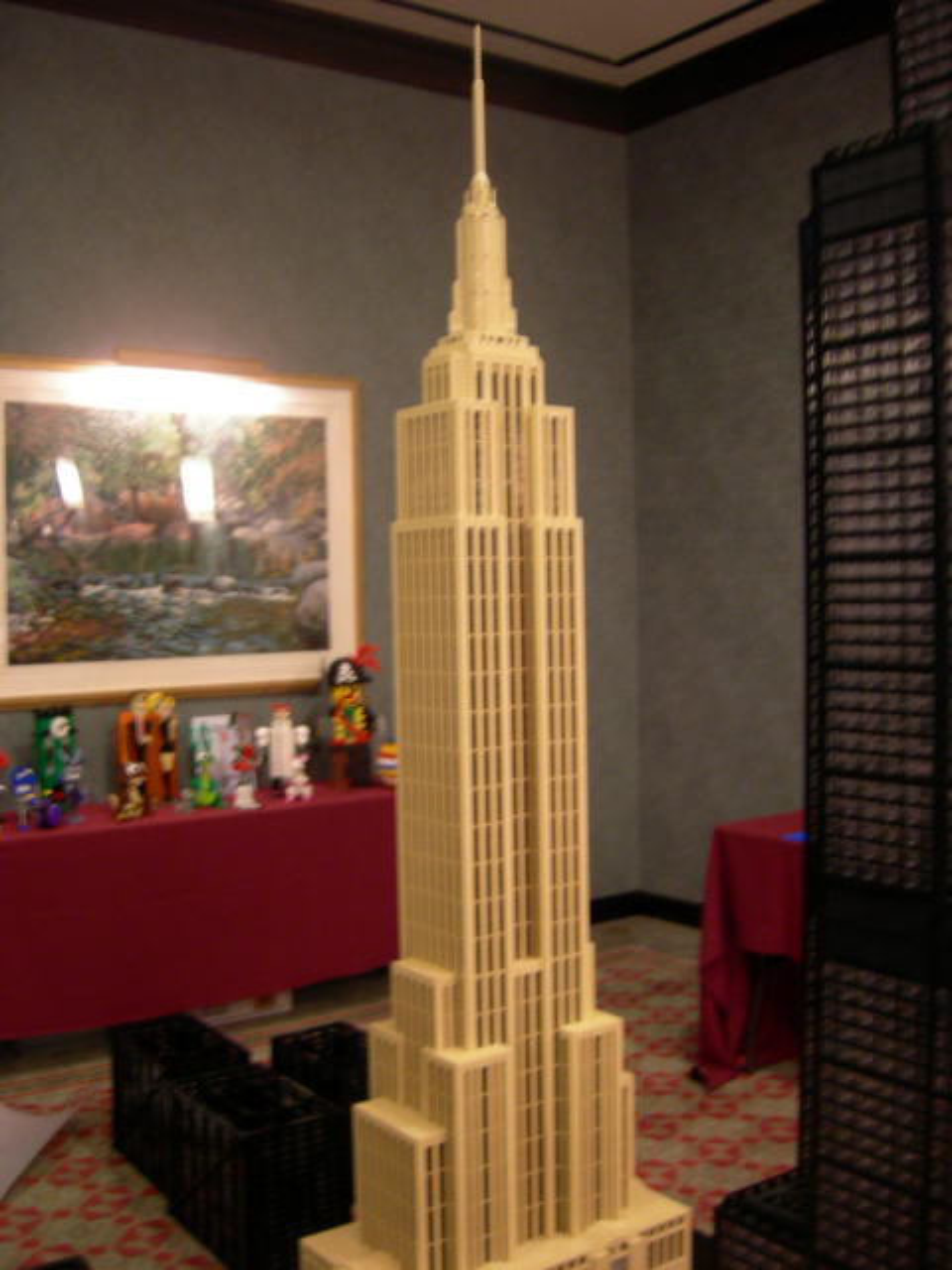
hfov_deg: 39.7
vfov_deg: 51.4
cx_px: 476
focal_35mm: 36
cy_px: 635
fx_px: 1320
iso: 200
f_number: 2.7
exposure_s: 1/3.5
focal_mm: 7.5
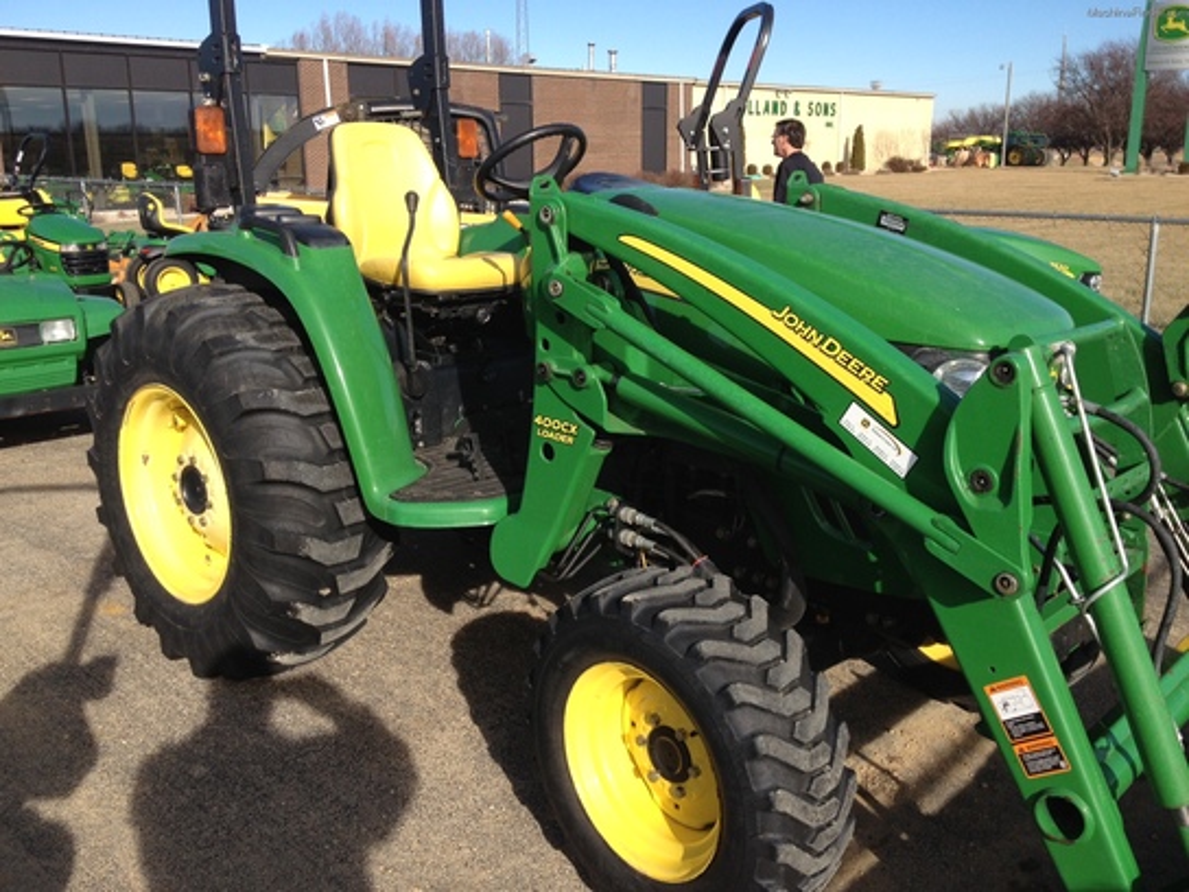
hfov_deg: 52.6
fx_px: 1202
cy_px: 446
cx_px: 594
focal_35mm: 35
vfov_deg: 40.7
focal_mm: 4.28
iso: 50
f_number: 2.4
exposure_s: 1/1381
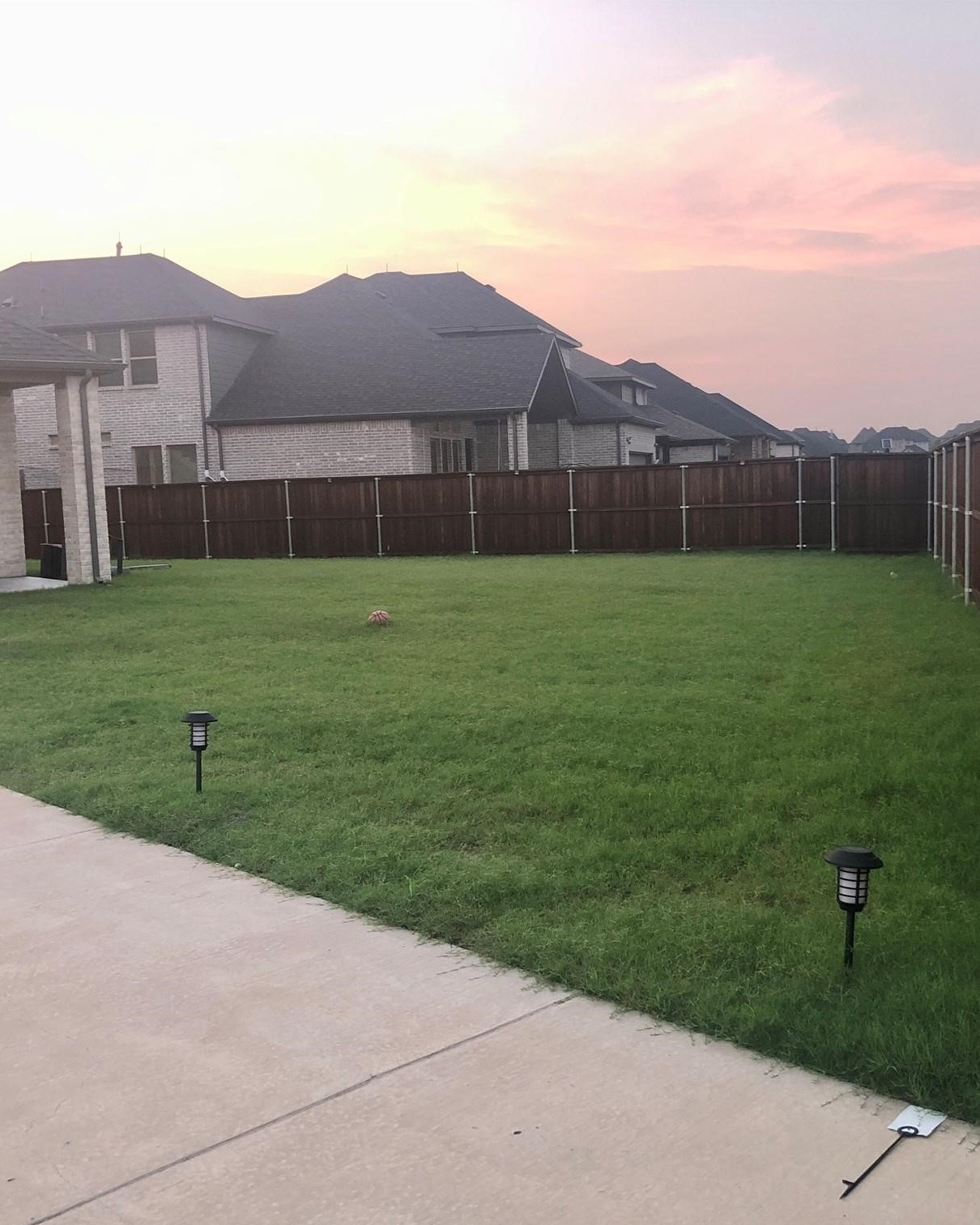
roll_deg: +1.8
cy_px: 620
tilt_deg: -6.0
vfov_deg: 49.1
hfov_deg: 40.0
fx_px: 1342
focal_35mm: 37
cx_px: 569
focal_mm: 3.99
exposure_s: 1/24
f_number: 1.8
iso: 40
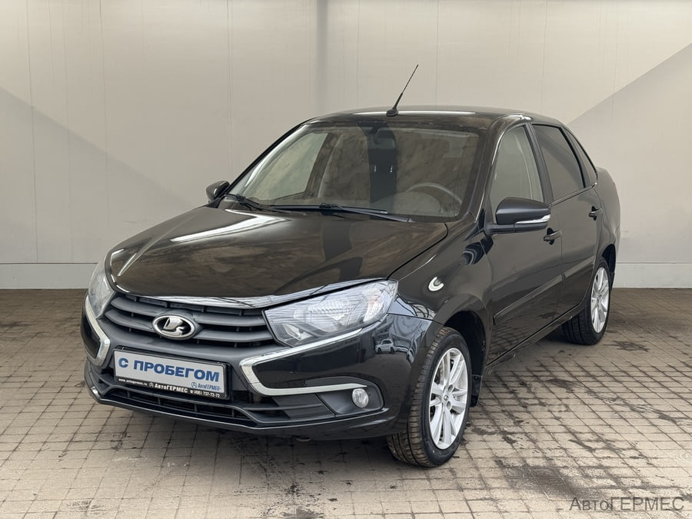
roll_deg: -1.8
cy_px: 260
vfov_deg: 30.3
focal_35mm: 48
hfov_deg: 39.7
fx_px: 960
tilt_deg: -9.6
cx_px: 346
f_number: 1.78
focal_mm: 6.76
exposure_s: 1/374
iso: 64
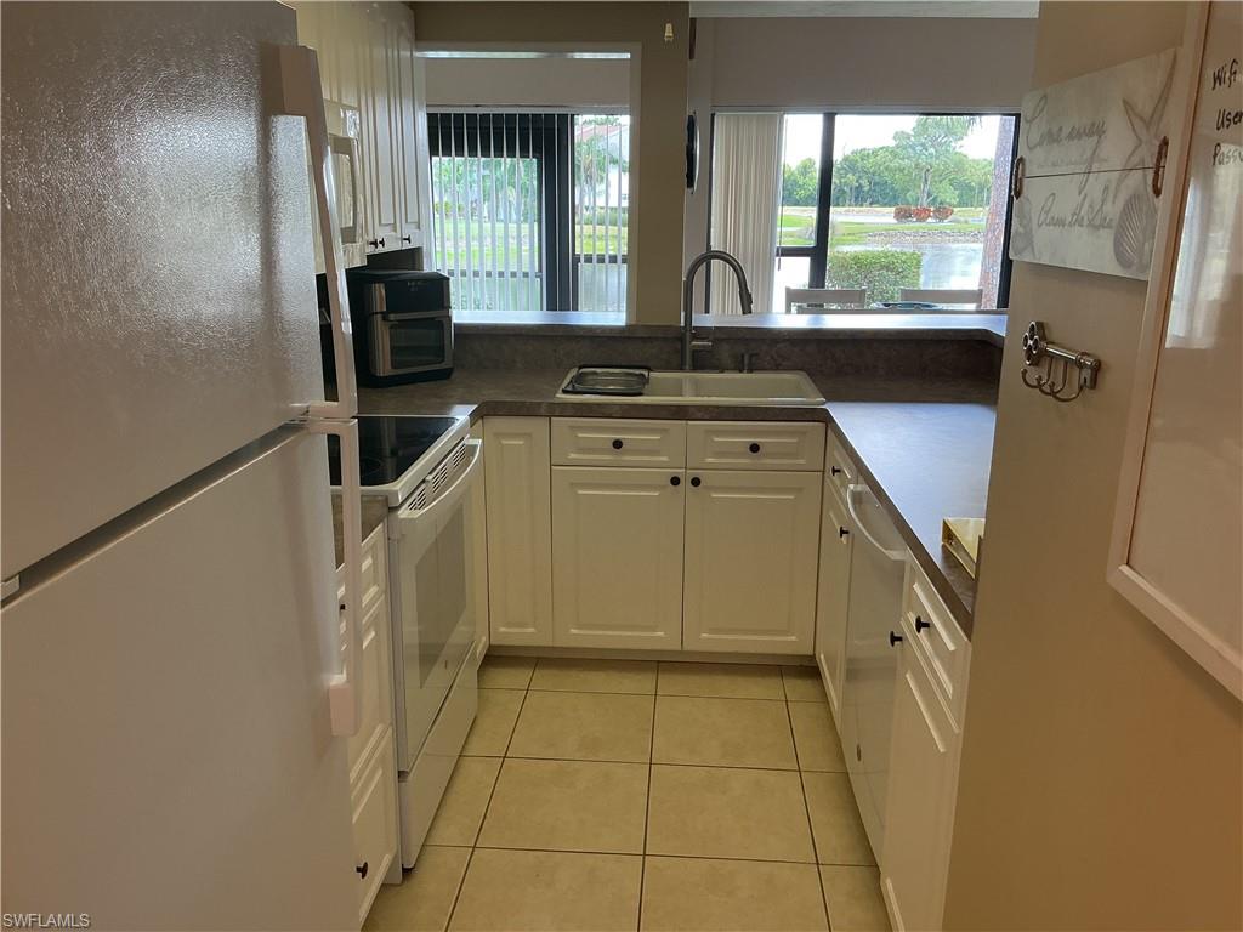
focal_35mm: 29
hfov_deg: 61.7
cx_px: 622
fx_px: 1041
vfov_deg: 48.2
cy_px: 466
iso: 64
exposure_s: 1/60
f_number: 1.8
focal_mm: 3
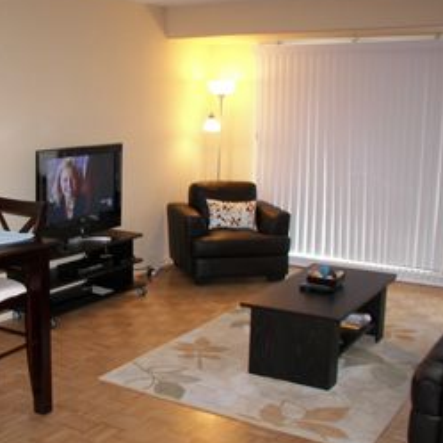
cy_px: 233
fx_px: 681
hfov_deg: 35.7
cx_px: 149
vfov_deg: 36.1
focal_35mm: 47
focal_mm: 6
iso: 100
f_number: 2.8
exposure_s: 1/30
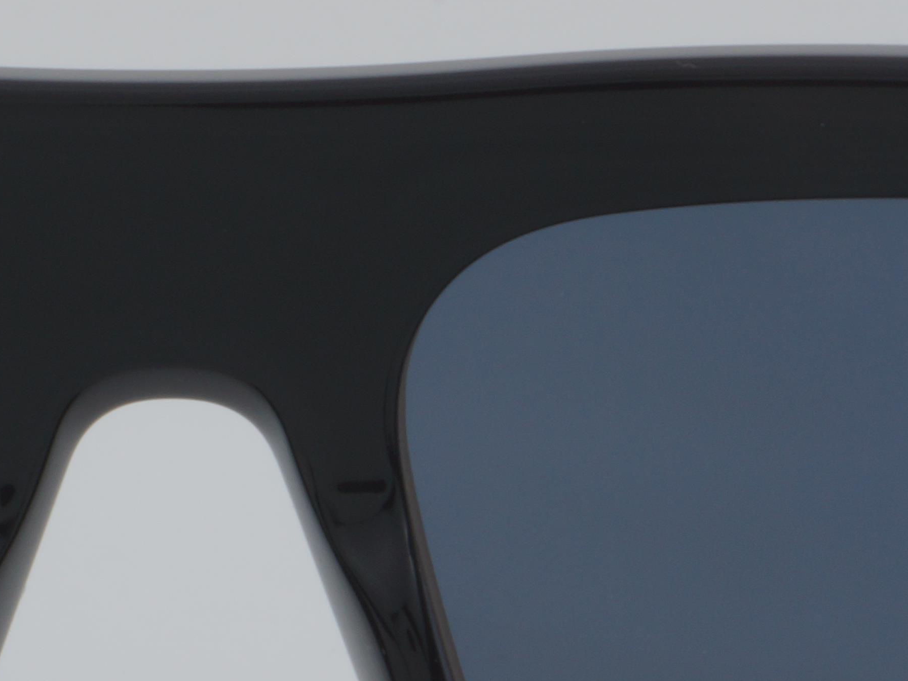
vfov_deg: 5.6
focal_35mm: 266
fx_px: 6967
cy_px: 597
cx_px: 177
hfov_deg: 7.4
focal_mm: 55
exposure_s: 1/4
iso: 100
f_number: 32
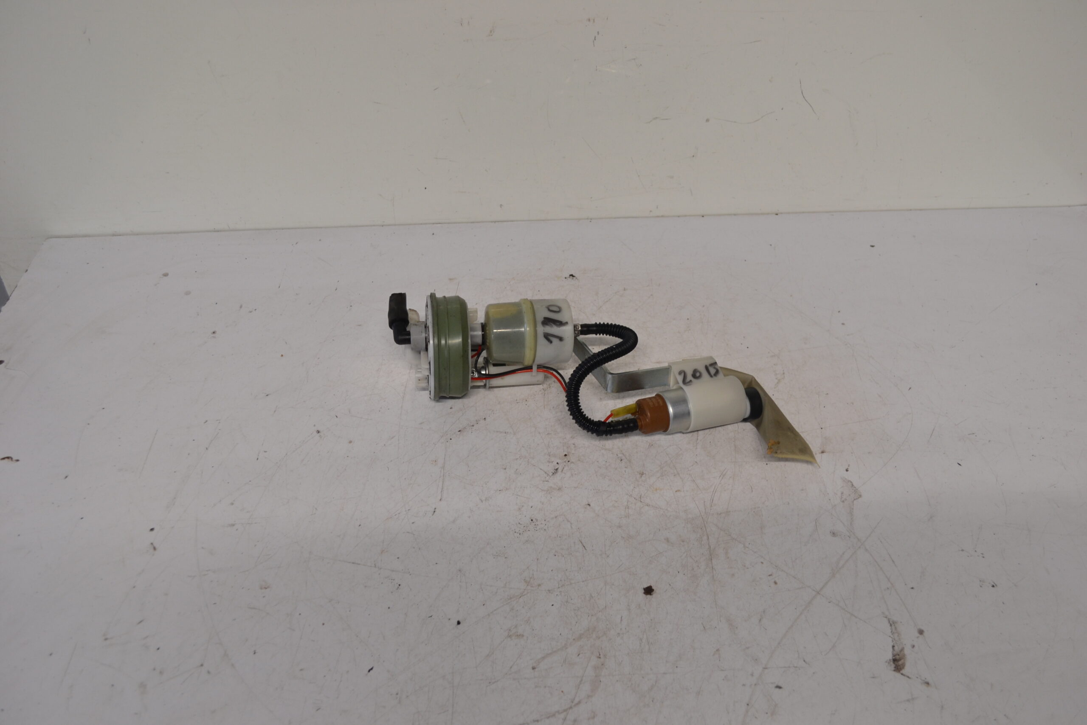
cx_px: 544
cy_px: 362
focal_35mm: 33
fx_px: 996
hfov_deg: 57.2
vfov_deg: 40.0
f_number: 5
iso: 400
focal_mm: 22
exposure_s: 1/50
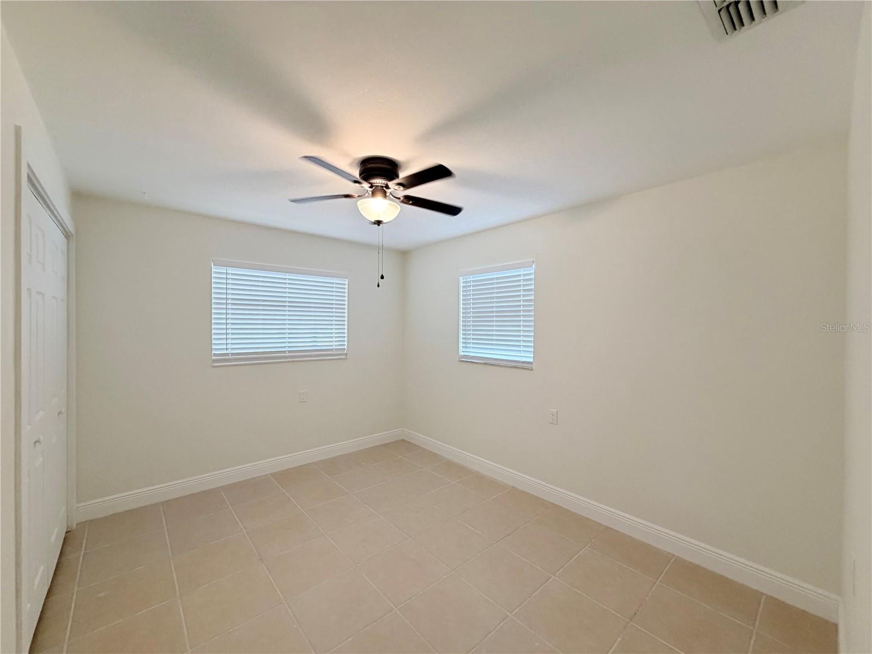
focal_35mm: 14
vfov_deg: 85.7
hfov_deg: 102.1
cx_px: 436
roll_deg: +0.2
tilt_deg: -0.2
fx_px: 353
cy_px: 327
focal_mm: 2.22
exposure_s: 1/120
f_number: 2.2
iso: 250
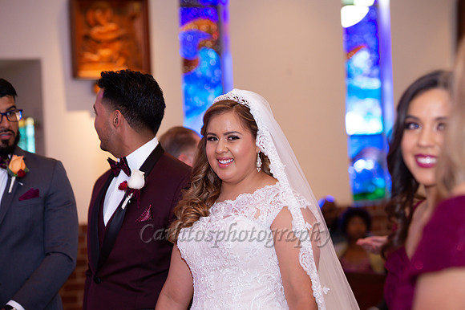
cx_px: 232
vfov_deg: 11.4
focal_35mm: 120
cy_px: 155
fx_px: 1549
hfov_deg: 17.1
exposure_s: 1/60
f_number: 4.5
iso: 1250
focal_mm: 120
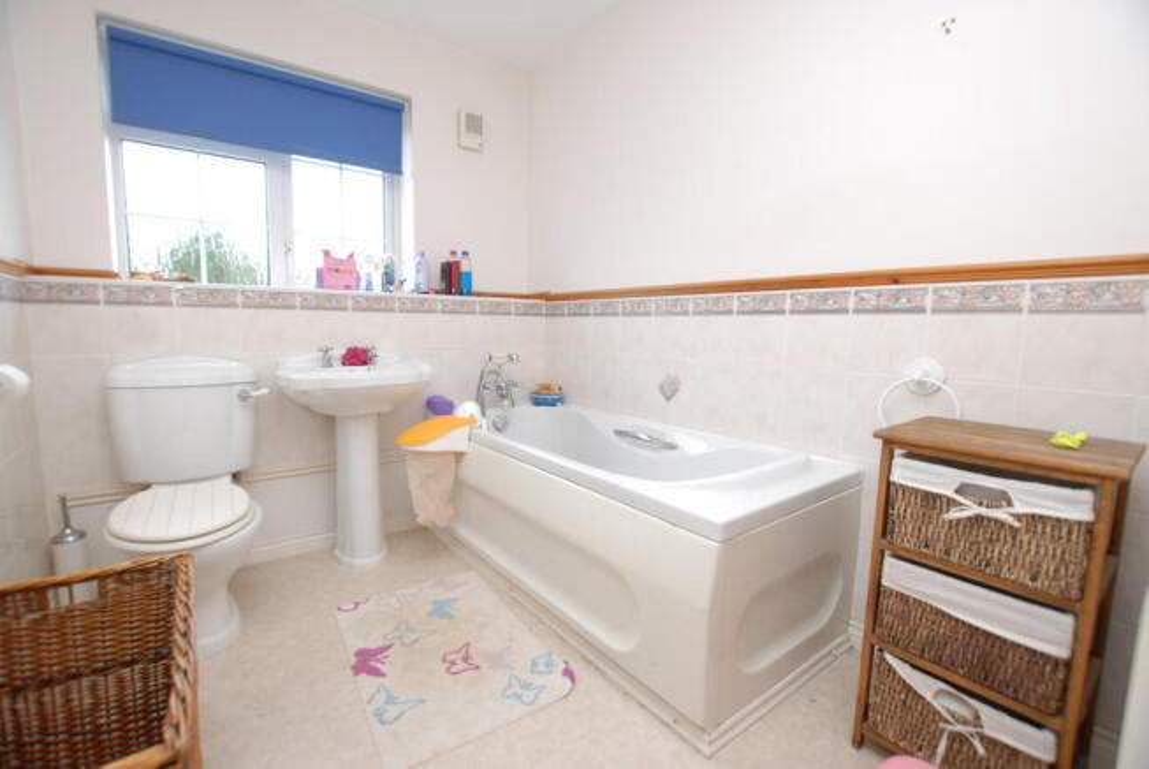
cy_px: 384
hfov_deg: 100.3
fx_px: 479
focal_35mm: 15
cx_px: 574
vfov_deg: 77.5
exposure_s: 1/8
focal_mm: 10
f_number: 4
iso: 100
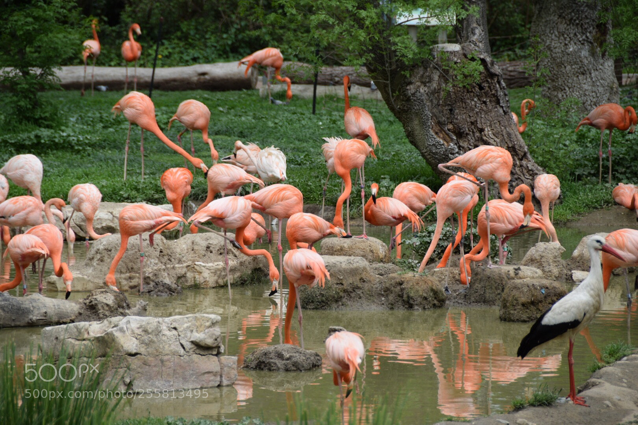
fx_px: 5317
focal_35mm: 300
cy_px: 212
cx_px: 319
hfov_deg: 6.9
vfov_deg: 4.6
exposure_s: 1/320
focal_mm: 200
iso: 100
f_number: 6.3
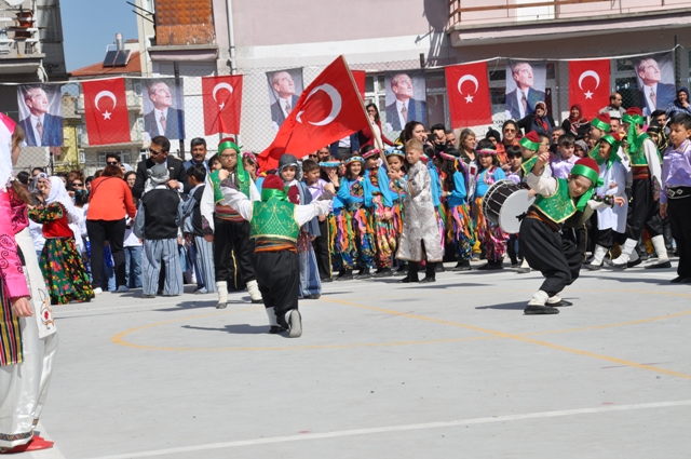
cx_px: 346
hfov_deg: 23.4
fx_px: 1668
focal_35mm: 87
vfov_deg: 15.7
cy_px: 230
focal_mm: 58
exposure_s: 1/640
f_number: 13
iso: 400
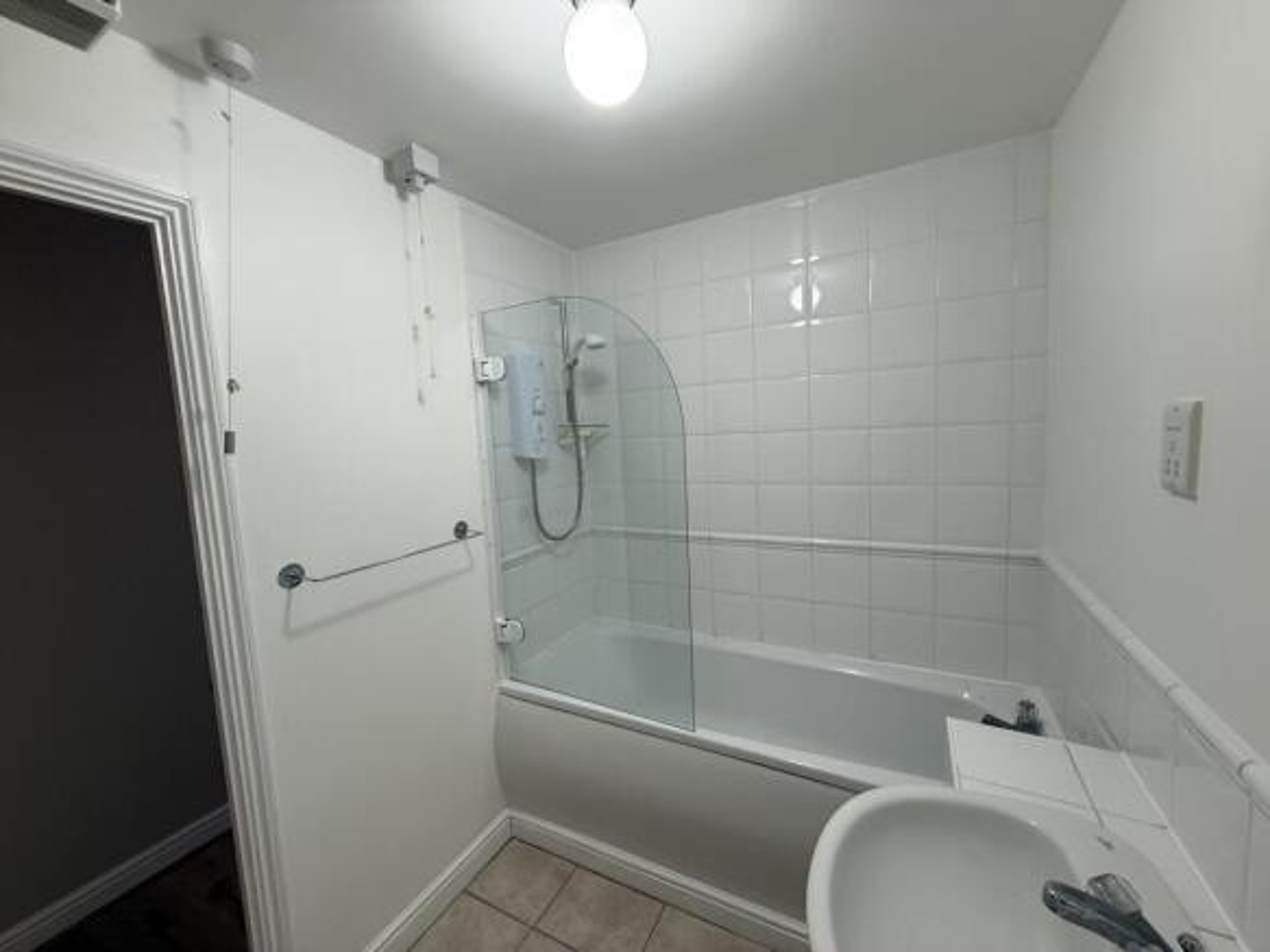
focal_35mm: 14
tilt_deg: -4.7
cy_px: 476
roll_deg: +2.8
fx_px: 514
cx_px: 635
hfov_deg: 102.1
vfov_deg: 85.7
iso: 200
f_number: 2.2
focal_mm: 2.22
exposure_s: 1/100
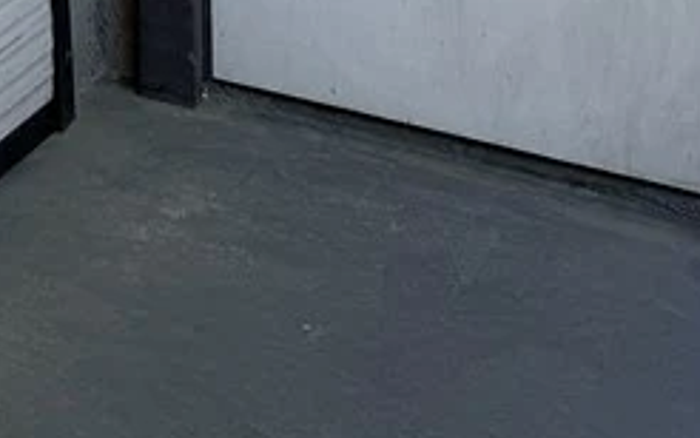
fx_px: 2023
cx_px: -421
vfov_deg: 10.6
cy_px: -623
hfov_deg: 17.2
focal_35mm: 106
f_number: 1.78
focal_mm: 6.76
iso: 64
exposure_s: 1/153
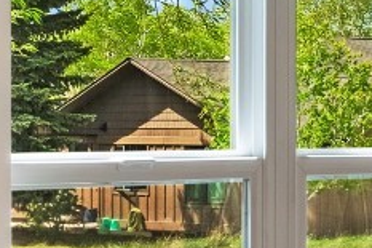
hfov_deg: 10.6
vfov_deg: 7.9
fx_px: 1786
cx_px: 808
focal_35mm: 173
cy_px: 182
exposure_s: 1/30
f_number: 11
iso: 400
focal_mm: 35
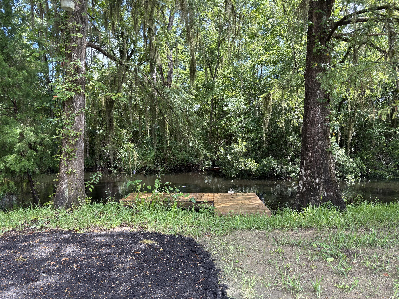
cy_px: 150
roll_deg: -0.4
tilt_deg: -1.9
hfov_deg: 67.3
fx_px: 300
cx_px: 200
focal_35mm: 26
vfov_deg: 53.1
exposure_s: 1/310
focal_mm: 5.96
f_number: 1.6
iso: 40
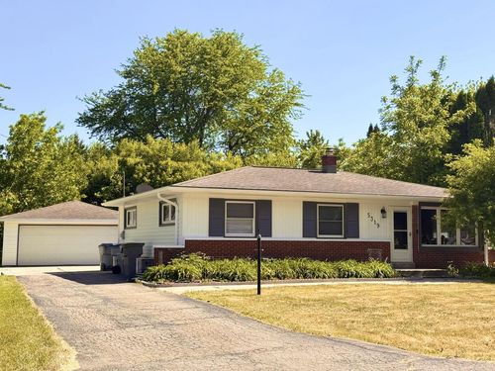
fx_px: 686
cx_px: 248
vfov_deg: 30.3
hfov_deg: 39.7
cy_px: 186
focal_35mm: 48
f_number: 1.78
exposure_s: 1/3425
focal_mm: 6.76
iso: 64
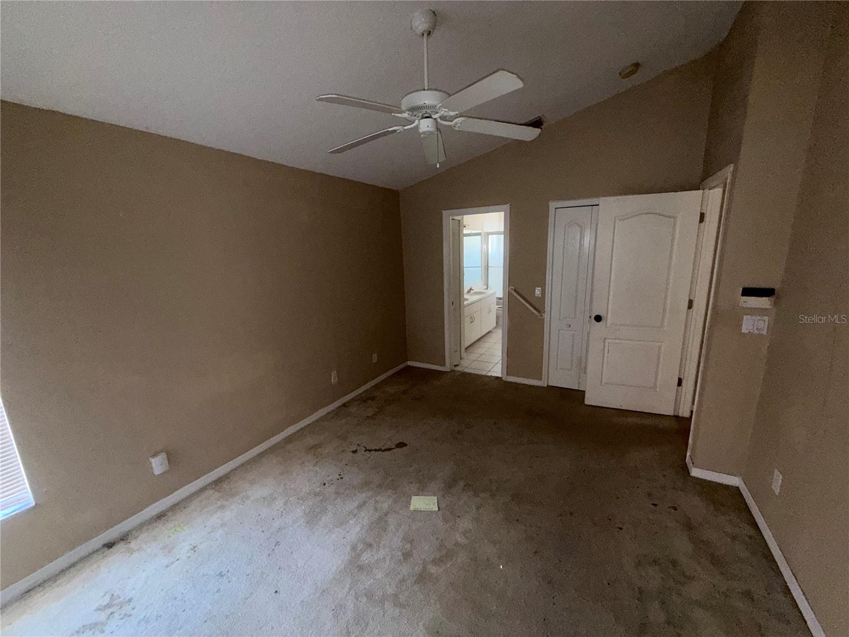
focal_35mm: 14
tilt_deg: -11.1
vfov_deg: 85.7
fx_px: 343
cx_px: 424
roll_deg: +1.6
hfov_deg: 102.1
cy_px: 318
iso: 125
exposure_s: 1/60
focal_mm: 2.22
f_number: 2.2
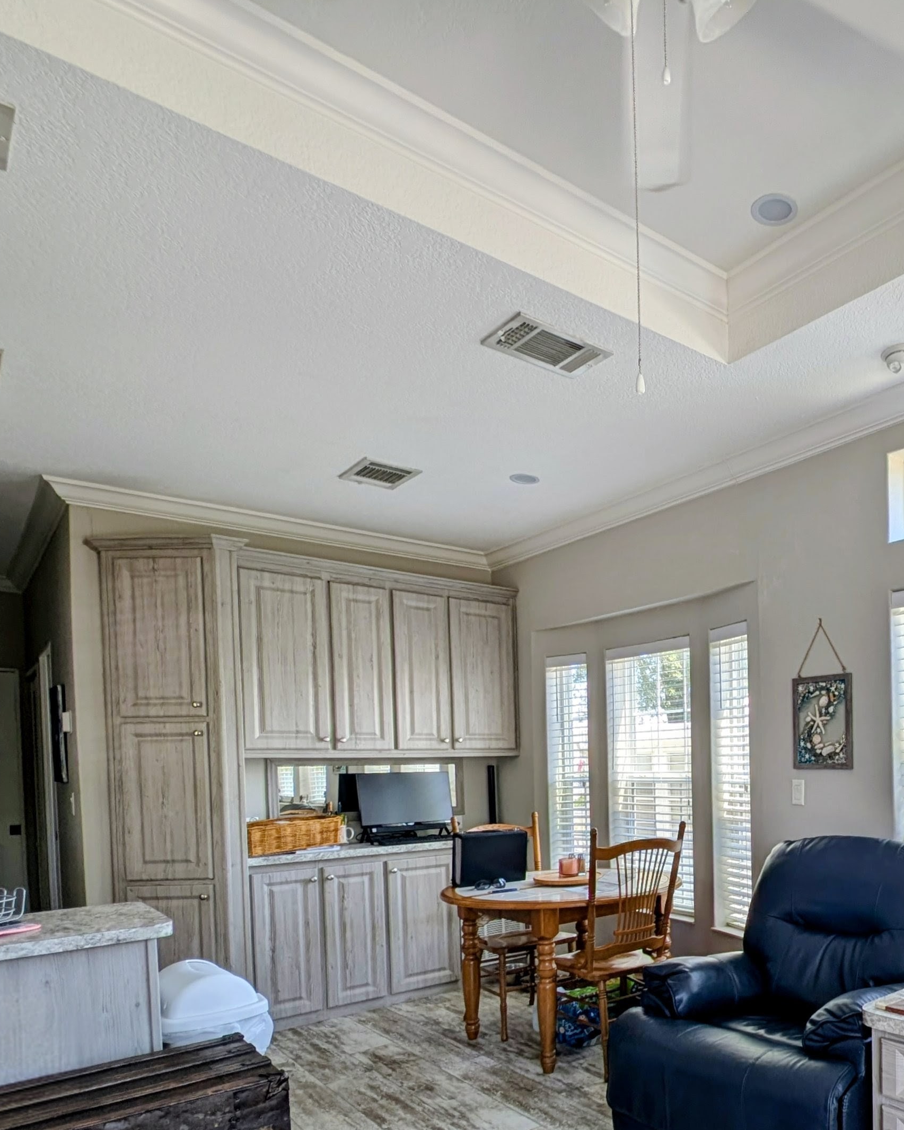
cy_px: 784
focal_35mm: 22
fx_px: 736
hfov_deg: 56.9
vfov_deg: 72.0
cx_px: 763
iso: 43
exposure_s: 1/197
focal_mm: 2.23
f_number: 1.95
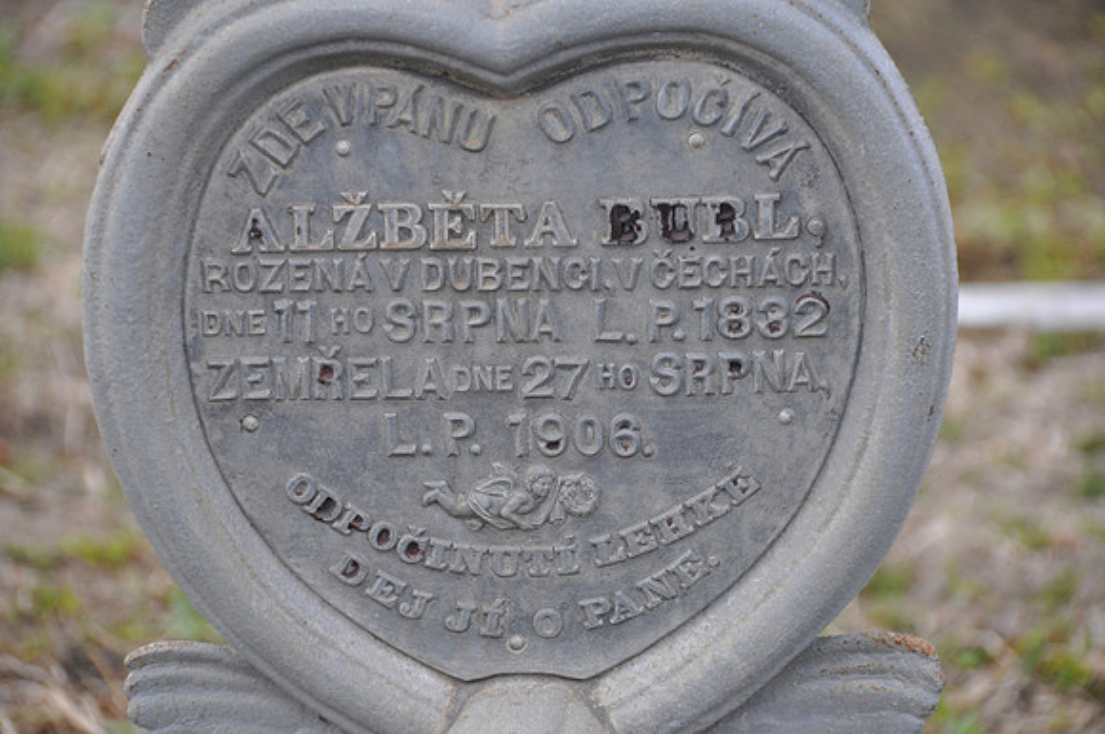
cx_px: 552
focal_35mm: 300
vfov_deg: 4.6
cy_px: 367
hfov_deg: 6.9
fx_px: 9195
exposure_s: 1/250
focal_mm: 200
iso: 560
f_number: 6.3
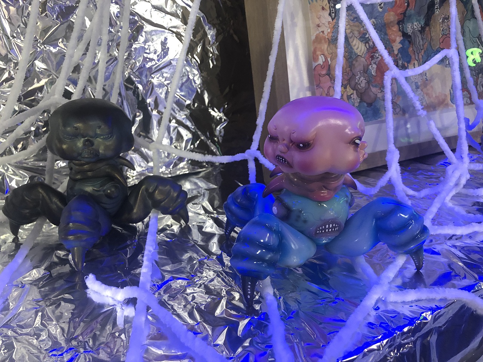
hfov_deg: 63.4
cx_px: 242
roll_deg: +2.3
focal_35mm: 28
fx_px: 391
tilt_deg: -18.7
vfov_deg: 49.7
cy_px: 181
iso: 100
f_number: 1.8
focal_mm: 4
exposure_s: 1/13
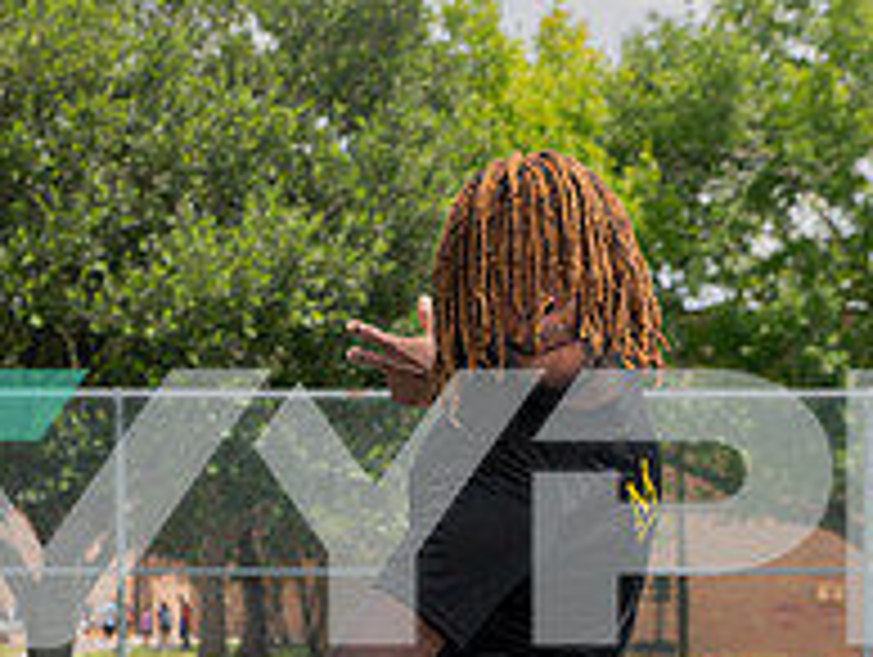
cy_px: 828
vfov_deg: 13.4
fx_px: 2702
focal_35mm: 107
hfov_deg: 18.3
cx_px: 490
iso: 100
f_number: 6.3
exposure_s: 1/400
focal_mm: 48
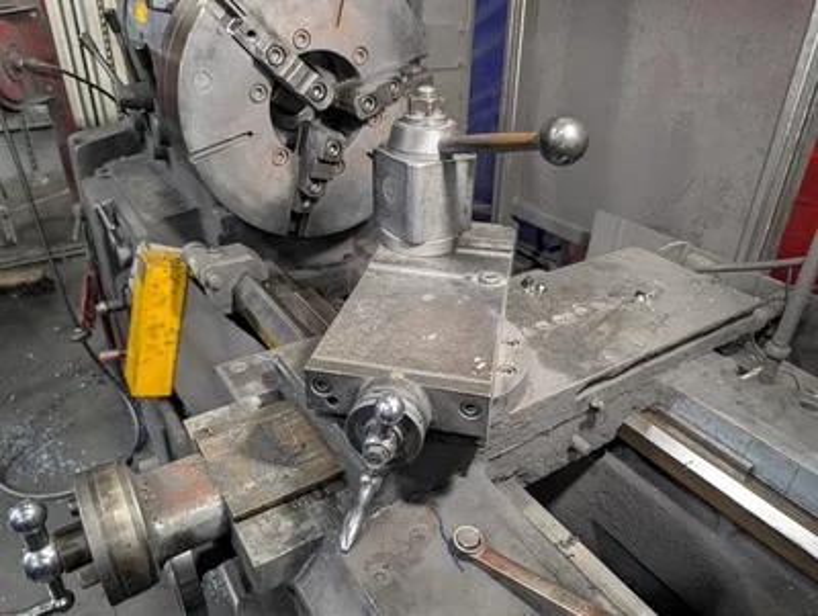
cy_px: 308
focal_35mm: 24
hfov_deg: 71.5
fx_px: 568
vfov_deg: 56.9
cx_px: 409
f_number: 1.68
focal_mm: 6.9
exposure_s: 1/120
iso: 627
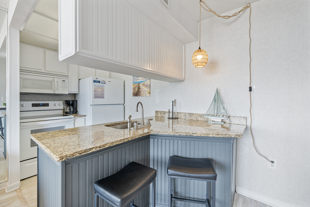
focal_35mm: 14
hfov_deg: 104.2
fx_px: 121
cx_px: 155
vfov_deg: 81.2
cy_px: 104
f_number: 8
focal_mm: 14
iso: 320
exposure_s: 1/25
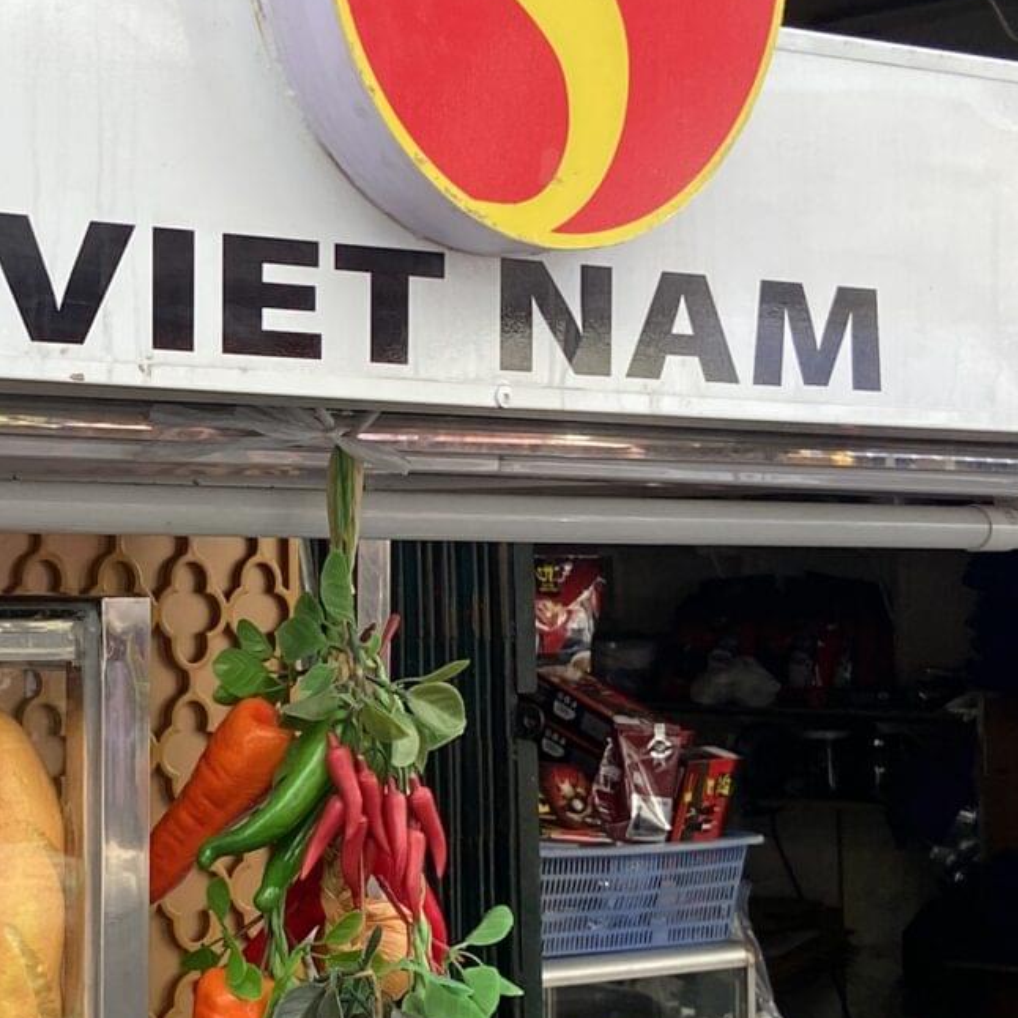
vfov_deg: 19.1
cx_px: -104
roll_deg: -0.3
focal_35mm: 91
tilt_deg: +1.8
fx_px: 3028
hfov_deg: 18.4
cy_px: 509
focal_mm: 4.25
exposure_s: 1/361
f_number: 1.8
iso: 32
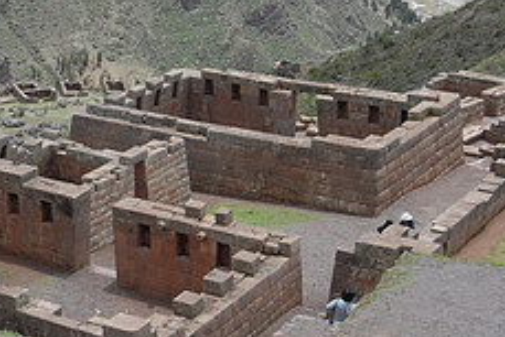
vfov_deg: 15.0
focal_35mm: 91
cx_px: -37
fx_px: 1277
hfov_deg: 21.3
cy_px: 90
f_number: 8
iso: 400
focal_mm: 24
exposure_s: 1/640
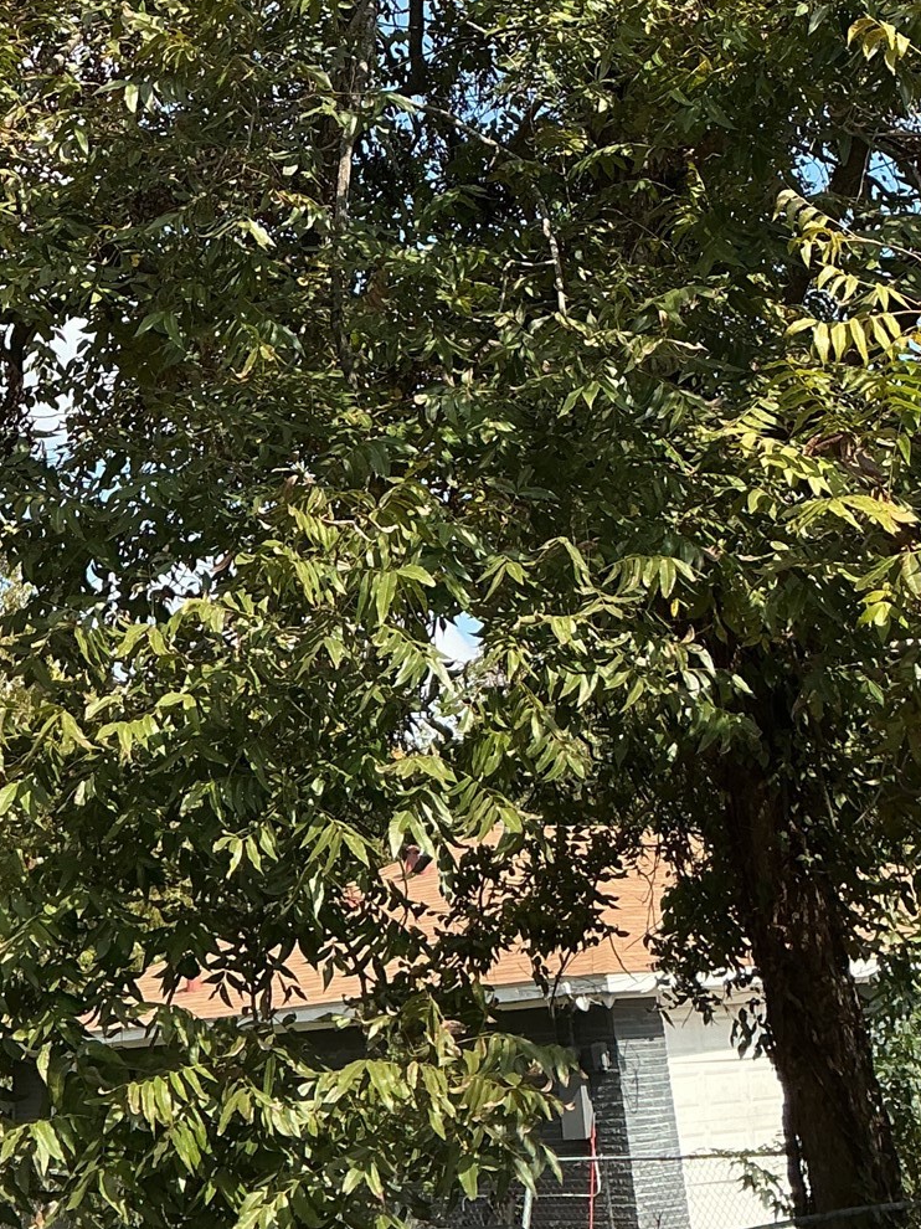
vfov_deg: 29.9
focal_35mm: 60
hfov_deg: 24.3
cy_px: -19
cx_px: 317
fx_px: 2129
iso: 25
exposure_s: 1/749
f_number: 1.8
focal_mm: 3
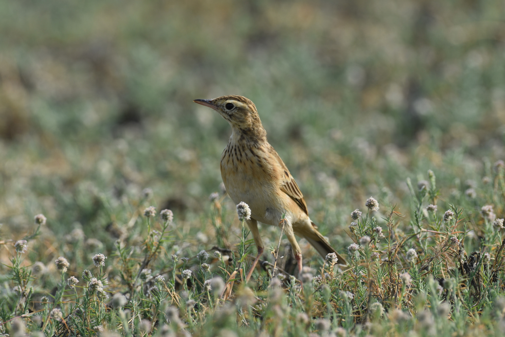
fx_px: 10519
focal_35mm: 750
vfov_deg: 1.8
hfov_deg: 2.8
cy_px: 168
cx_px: 252
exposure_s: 1/320
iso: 160
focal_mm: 500
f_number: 8
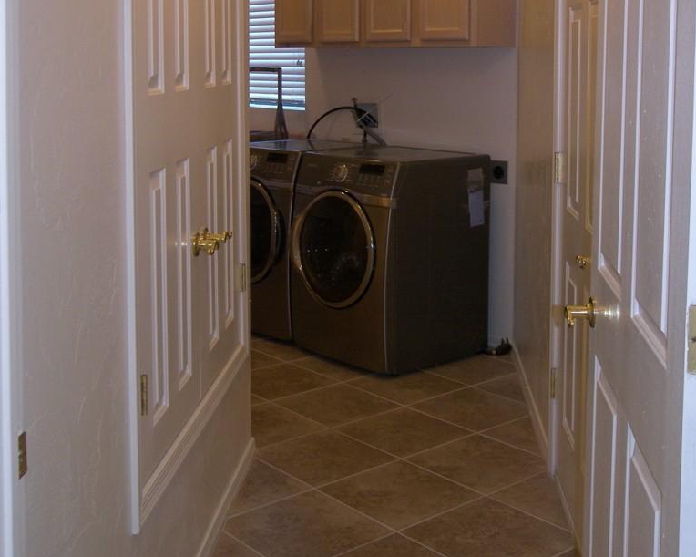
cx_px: 349
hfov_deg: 36.7
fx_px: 1050
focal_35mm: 51
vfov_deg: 29.1
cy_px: 129
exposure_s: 1/40
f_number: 3.2
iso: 100
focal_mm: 8.3
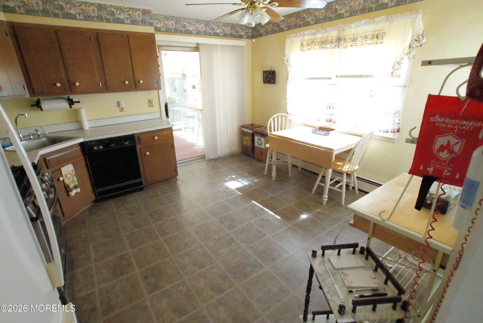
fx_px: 222
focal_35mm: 16
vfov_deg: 72.2
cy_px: 162
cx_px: 242
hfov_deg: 94.9
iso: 3200
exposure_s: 1/50
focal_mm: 11
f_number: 7.1
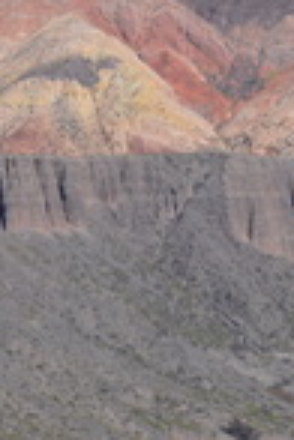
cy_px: 159
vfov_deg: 3.6
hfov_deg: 2.4
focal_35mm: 580
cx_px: 222
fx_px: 7104
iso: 200
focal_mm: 170
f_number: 6.3
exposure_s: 1/800
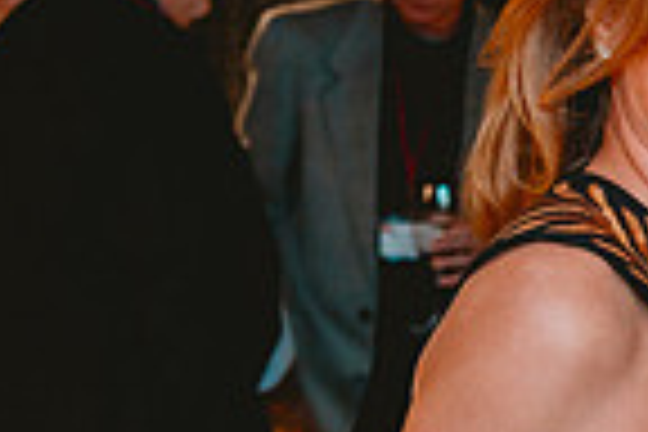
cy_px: 387
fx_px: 3258
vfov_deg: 7.6
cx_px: 882
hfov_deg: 11.0
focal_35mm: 181
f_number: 4
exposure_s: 1/60
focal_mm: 45
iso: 2000
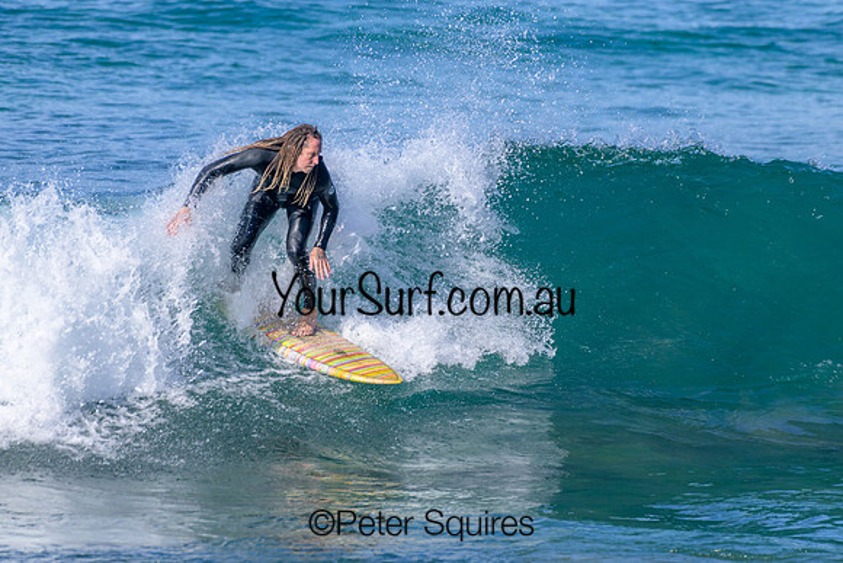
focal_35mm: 610
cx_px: 412
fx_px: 14286
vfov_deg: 2.3
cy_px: 246
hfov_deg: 3.4
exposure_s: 1/2500
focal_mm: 500
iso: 400
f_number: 5.6
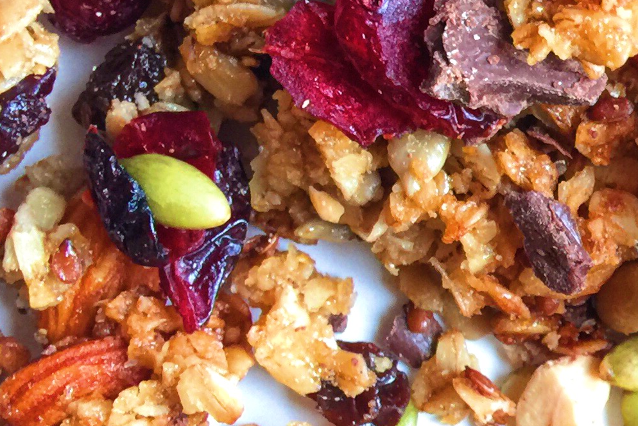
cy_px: 281
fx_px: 1755
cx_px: 773
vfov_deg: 13.8
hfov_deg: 19.4
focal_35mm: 99
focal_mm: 4.15
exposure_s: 1/15
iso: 50
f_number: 2.2
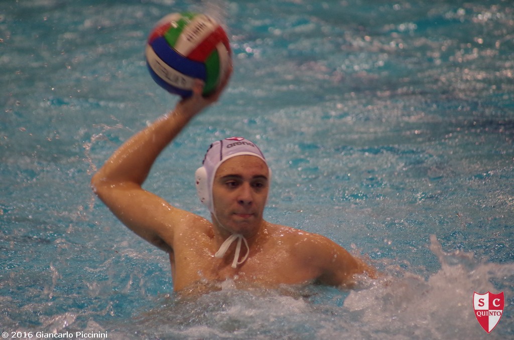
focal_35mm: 300
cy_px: 170
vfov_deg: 4.6
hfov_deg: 6.9
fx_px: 4274
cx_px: 257
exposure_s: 1/200
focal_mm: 200
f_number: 4
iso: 1600
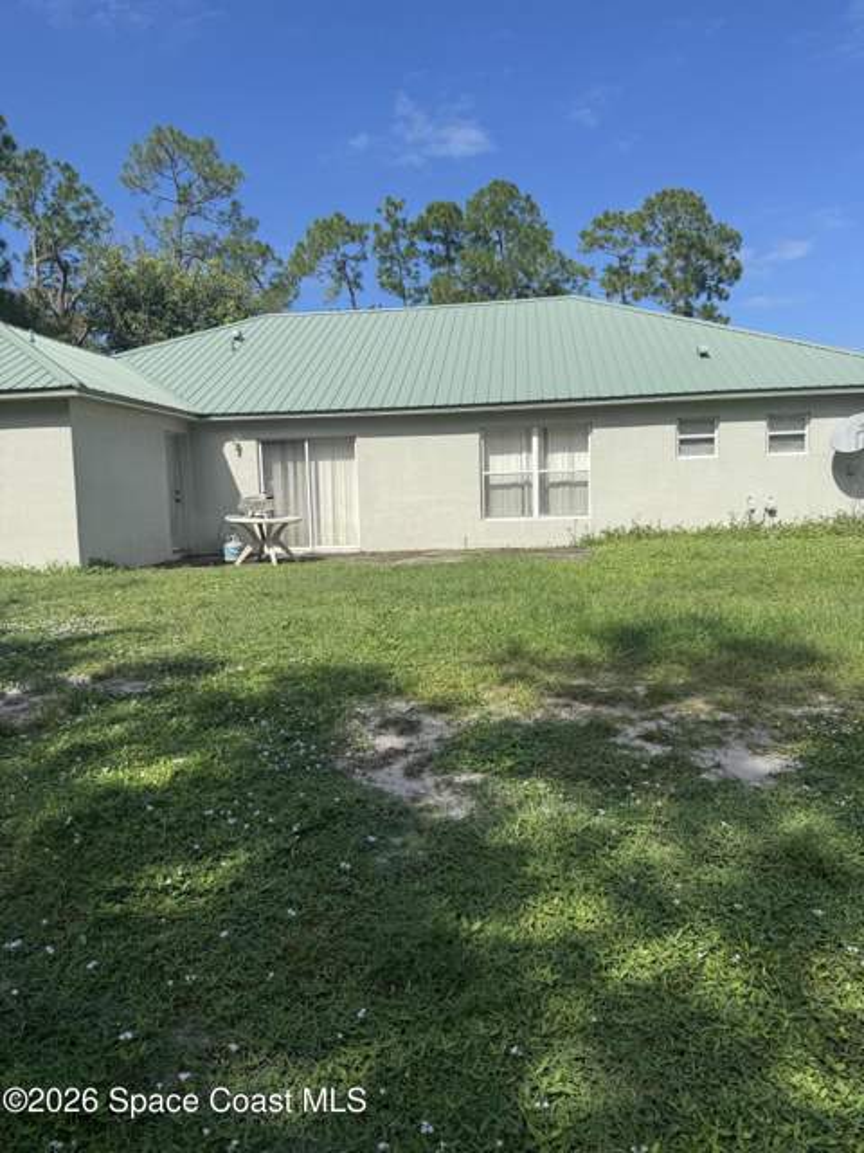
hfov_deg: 56.8
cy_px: 576
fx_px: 799
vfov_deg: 71.6
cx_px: 432
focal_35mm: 24
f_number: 1.78
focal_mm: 6.76
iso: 80
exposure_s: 1/5348
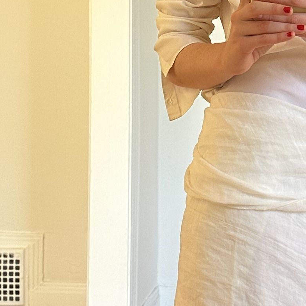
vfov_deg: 15.8
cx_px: 304
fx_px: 1090
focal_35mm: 109
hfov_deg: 15.7
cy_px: 27
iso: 160
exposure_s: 1/121
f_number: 1.78
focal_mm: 6.86
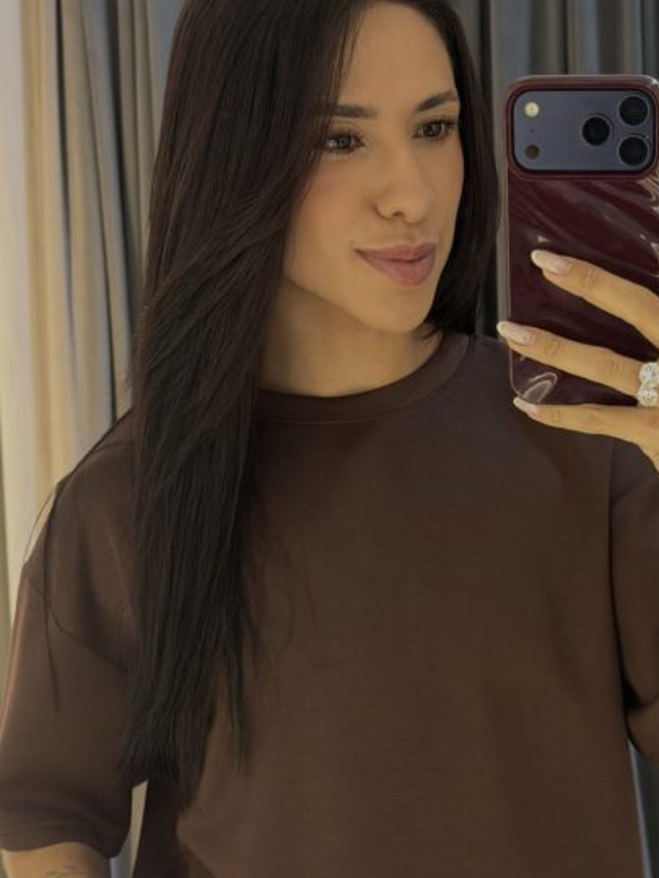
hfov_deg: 19.1
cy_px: 506
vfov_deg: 25.3
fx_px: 1955
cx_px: 451
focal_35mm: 77
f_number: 1.78
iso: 200
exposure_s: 1/60
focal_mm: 6.76
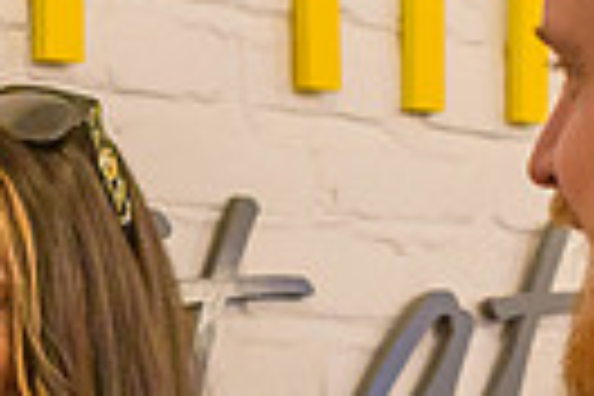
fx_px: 3184
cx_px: -86
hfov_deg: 10.5
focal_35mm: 193
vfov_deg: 7.1
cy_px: 443
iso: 1600
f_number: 4
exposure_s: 1/60
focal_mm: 27
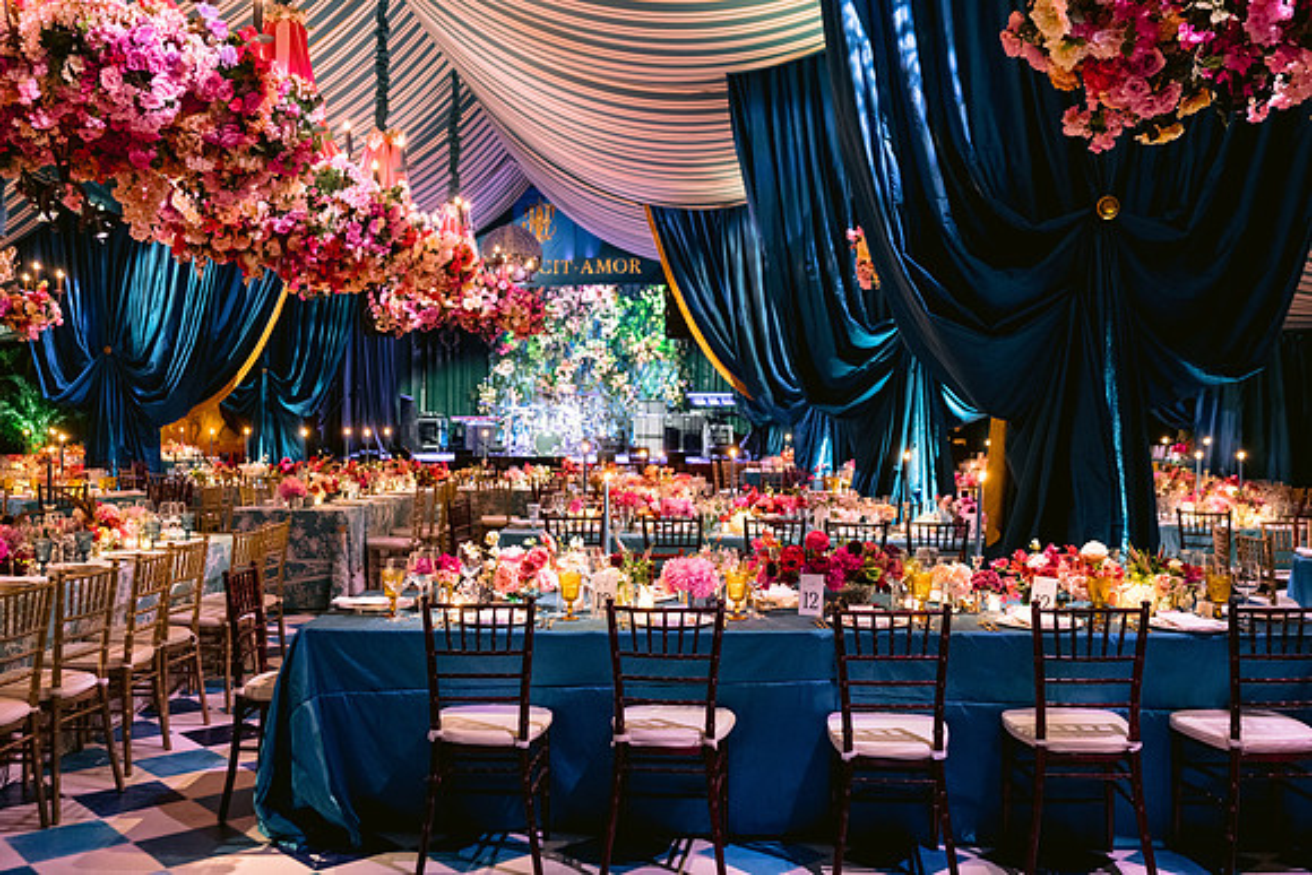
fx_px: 1276
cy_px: 438
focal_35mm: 35
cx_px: 656
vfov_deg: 37.9
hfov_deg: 54.4
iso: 1600
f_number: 2.8
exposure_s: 1/30
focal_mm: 35
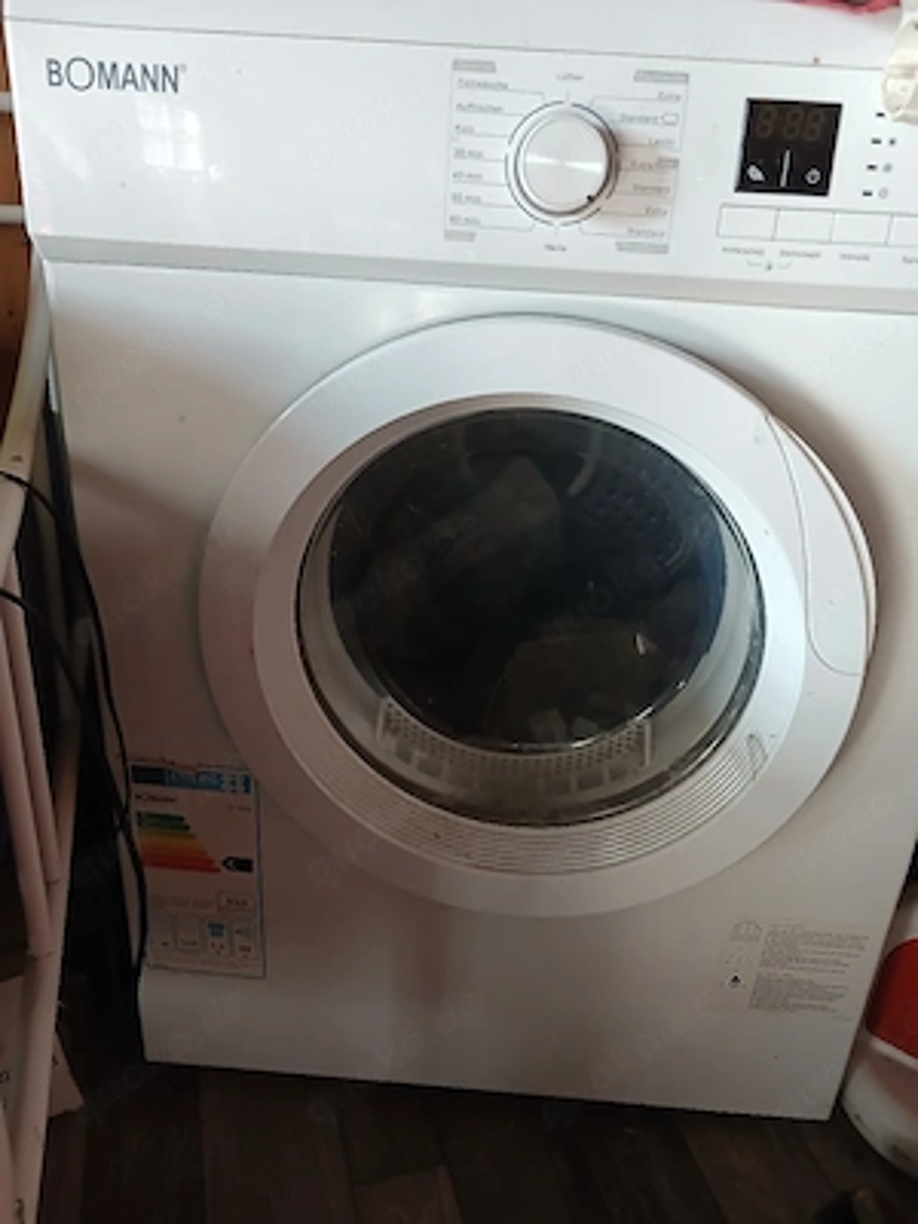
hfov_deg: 51.4
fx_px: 955
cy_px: 612
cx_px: 459
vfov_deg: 65.3
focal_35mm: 27
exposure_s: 1/50.3
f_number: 1.8
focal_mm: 3.98
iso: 200
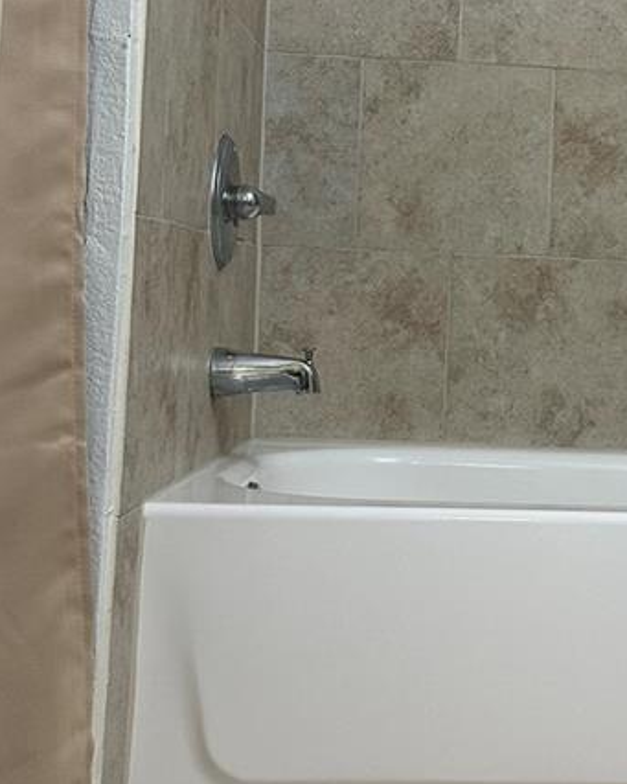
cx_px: 620
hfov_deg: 22.3
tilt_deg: +1.5
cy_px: 247
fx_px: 1530
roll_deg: -3.2
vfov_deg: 28.5
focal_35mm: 66
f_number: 1.78
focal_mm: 6.86
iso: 160
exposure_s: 1/120
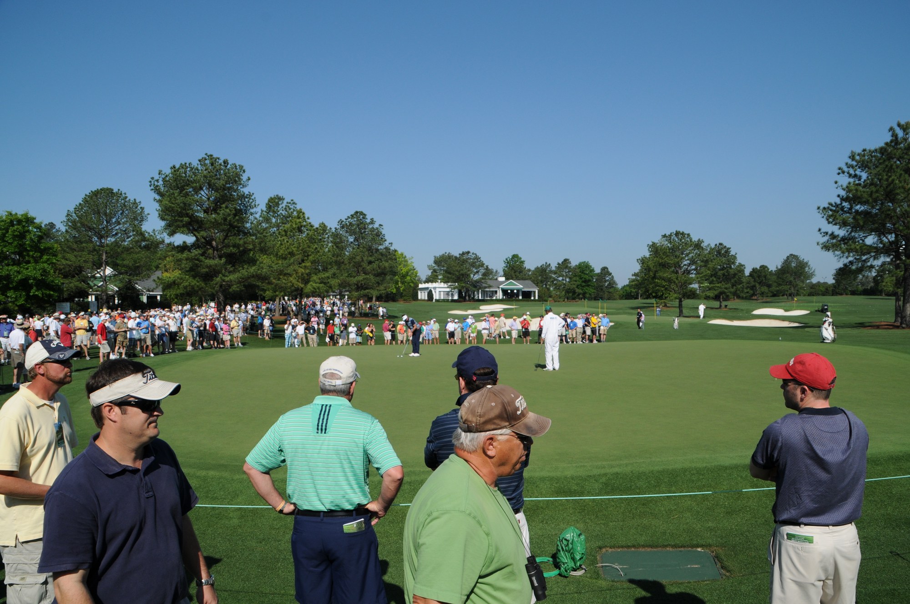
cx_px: 455
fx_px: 1212
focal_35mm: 48
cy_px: 302
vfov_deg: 28.0
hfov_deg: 41.2
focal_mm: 32
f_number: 14
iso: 250
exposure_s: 1/640
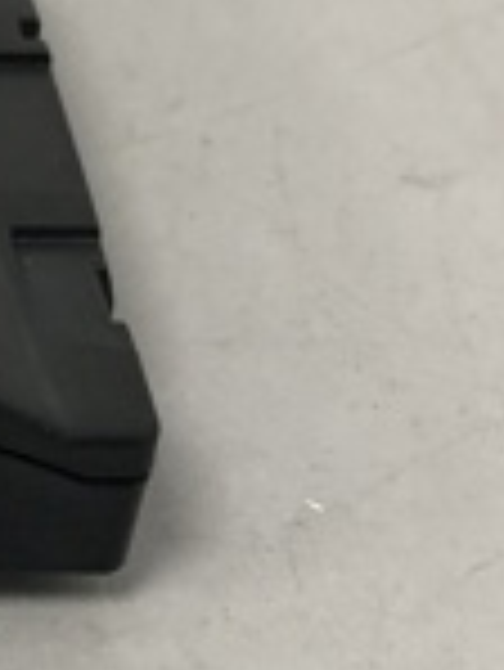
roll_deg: +6.8
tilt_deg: -38.1
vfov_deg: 16.4
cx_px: -495
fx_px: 2326
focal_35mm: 120
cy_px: 283
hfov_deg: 11.2
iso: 32
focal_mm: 4
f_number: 1.8
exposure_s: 1/25
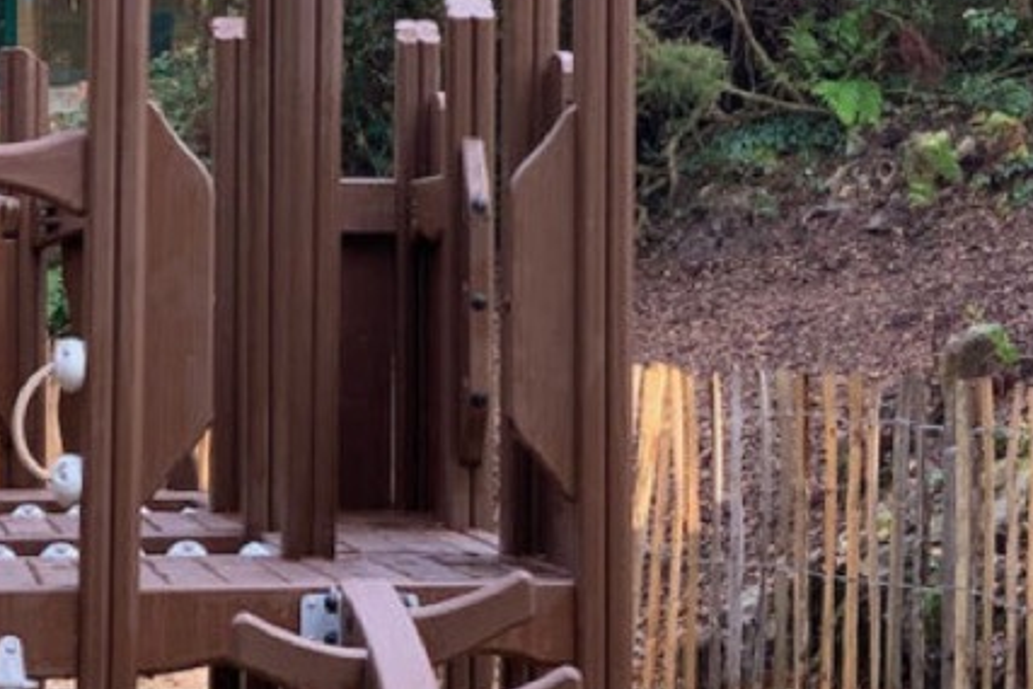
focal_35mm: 152
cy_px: 160
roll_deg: -0.3
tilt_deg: +1.4
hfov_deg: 13.4
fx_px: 4363
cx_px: 890
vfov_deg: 9.0
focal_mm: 6
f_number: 2.4
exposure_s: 1/122
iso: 32
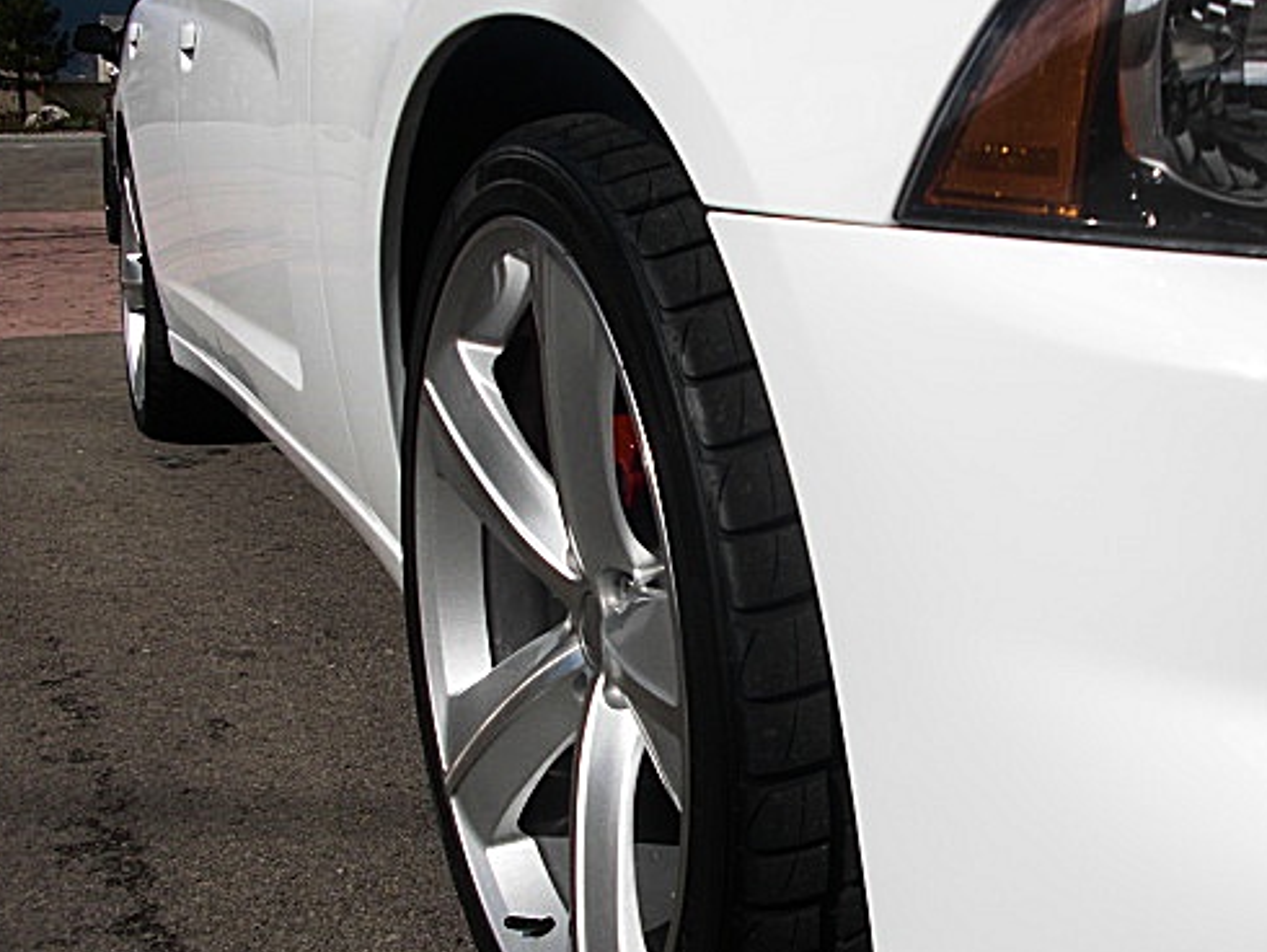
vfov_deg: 30.9
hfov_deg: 40.2
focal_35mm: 47
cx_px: 789
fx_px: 1721
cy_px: 473
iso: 50
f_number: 7.9
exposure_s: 1/400
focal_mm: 6.3
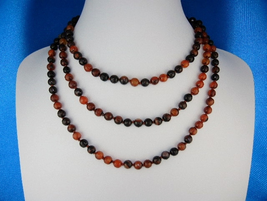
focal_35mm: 30
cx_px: 134
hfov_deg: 60.0
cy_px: 100
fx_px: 231
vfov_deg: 46.8
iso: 160
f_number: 3.5
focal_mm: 5.4
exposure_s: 1/46.8
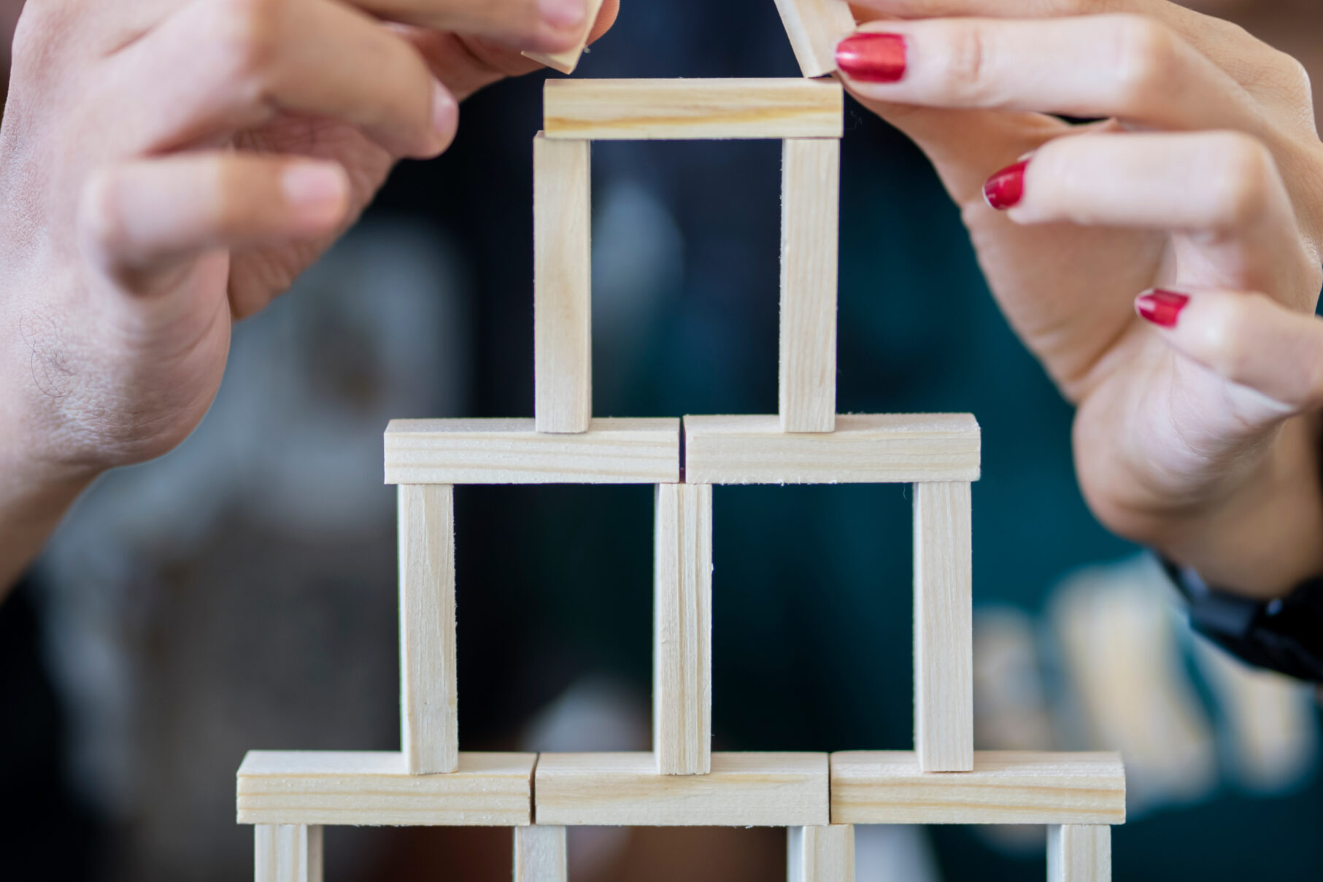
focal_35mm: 120
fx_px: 4410
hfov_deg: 17.1
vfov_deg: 11.4
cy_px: 264
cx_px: 671
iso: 800
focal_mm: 85
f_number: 1.8
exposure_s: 1/50
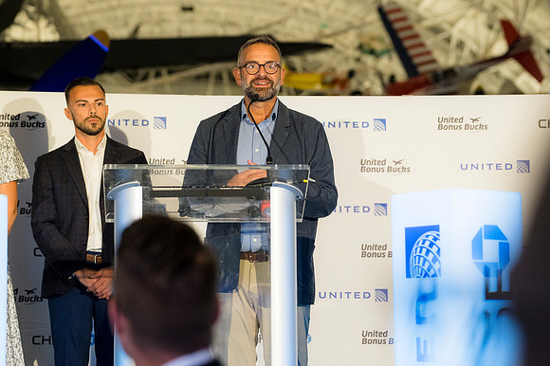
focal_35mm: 111
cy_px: 183
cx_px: 275
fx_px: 1695
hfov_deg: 18.4
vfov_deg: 12.3
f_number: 2.8
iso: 1250
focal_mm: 74
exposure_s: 1/200
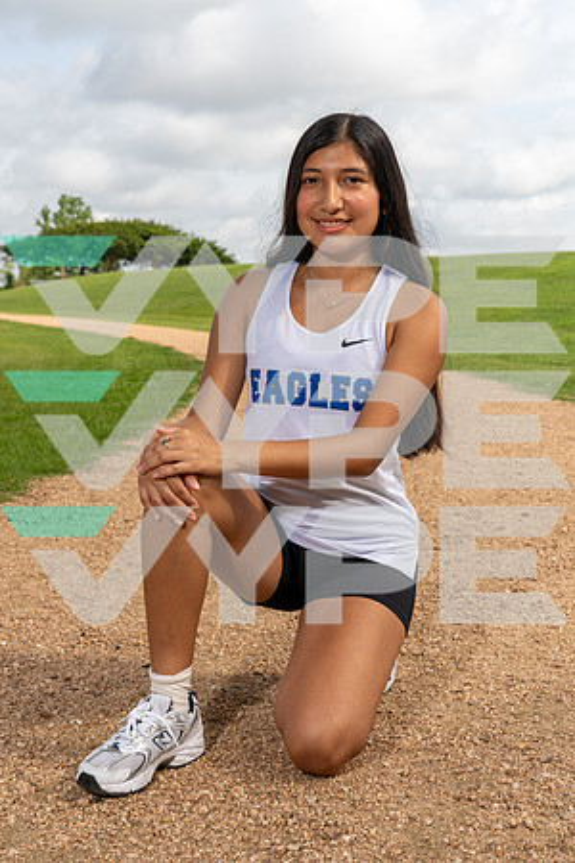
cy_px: 432
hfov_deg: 28.1
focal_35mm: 48
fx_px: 1150
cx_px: 288
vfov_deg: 41.1
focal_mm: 48
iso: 100
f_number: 8
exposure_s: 1/250
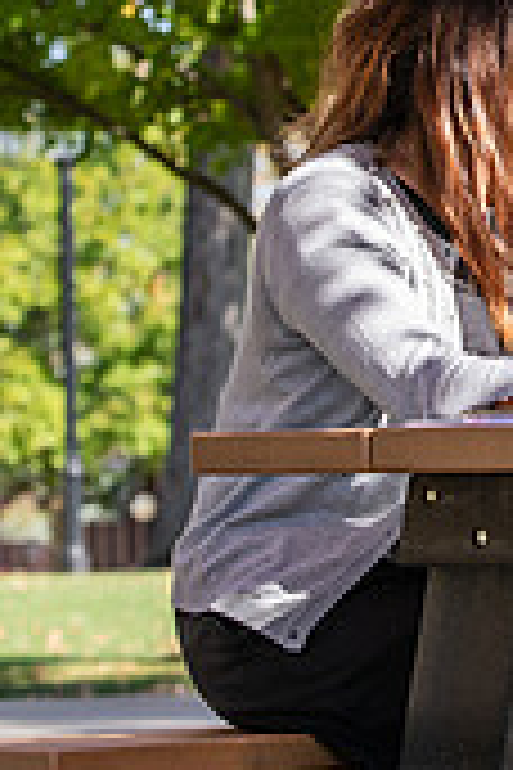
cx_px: 864
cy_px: 65
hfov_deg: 4.7
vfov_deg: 7.1
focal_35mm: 288
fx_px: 6156
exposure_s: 1/320
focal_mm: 85
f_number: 5.6
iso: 160
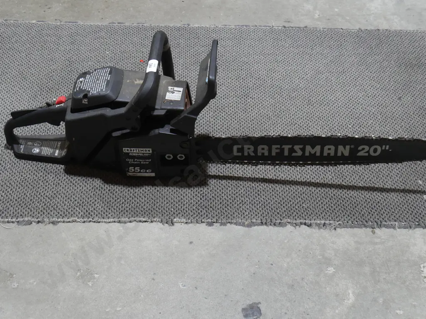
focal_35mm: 56
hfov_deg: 34.3
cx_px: 213
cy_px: 160
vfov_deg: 26.1
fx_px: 689
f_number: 5.3
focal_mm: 28
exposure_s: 1/60
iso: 640
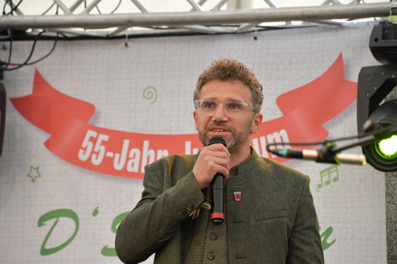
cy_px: 132
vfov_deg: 7.5
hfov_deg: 11.2
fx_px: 2017
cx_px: 198
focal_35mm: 183
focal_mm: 122
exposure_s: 1/125
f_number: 5.6
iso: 800
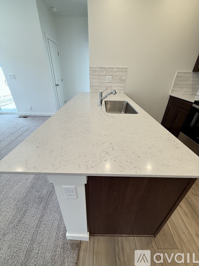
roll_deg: -0.9
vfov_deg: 102.1
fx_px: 107
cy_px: 133
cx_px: 100
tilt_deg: -28.0
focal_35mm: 14
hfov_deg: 85.7
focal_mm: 2.22
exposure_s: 1/120
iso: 160
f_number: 2.2
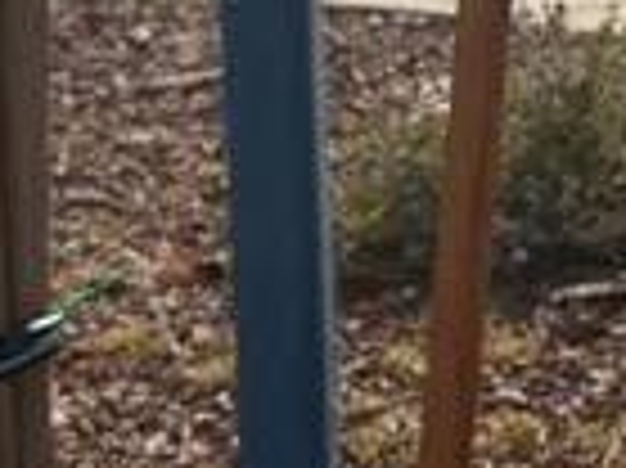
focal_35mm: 177
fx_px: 3198
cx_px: 1103
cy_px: -184
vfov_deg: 8.2
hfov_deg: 10.5
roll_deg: +1.4
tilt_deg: -3.4
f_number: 1.78
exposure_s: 1/10309
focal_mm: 6.76
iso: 100
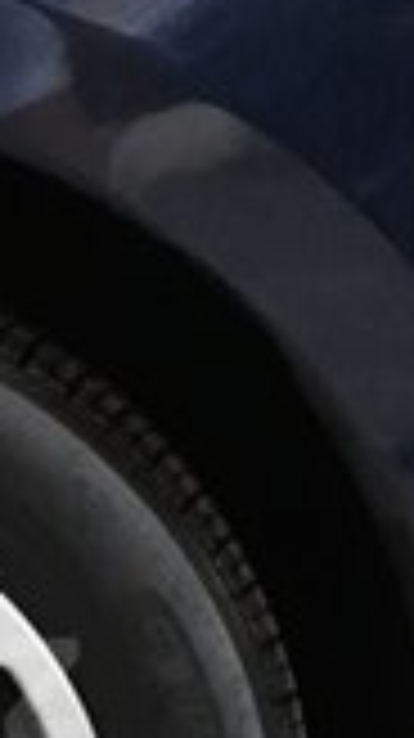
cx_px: -266
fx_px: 1740
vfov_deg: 23.2
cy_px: 688
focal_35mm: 89
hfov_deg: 12.7
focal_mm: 3.71
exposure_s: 1/25
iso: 640
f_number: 1.7
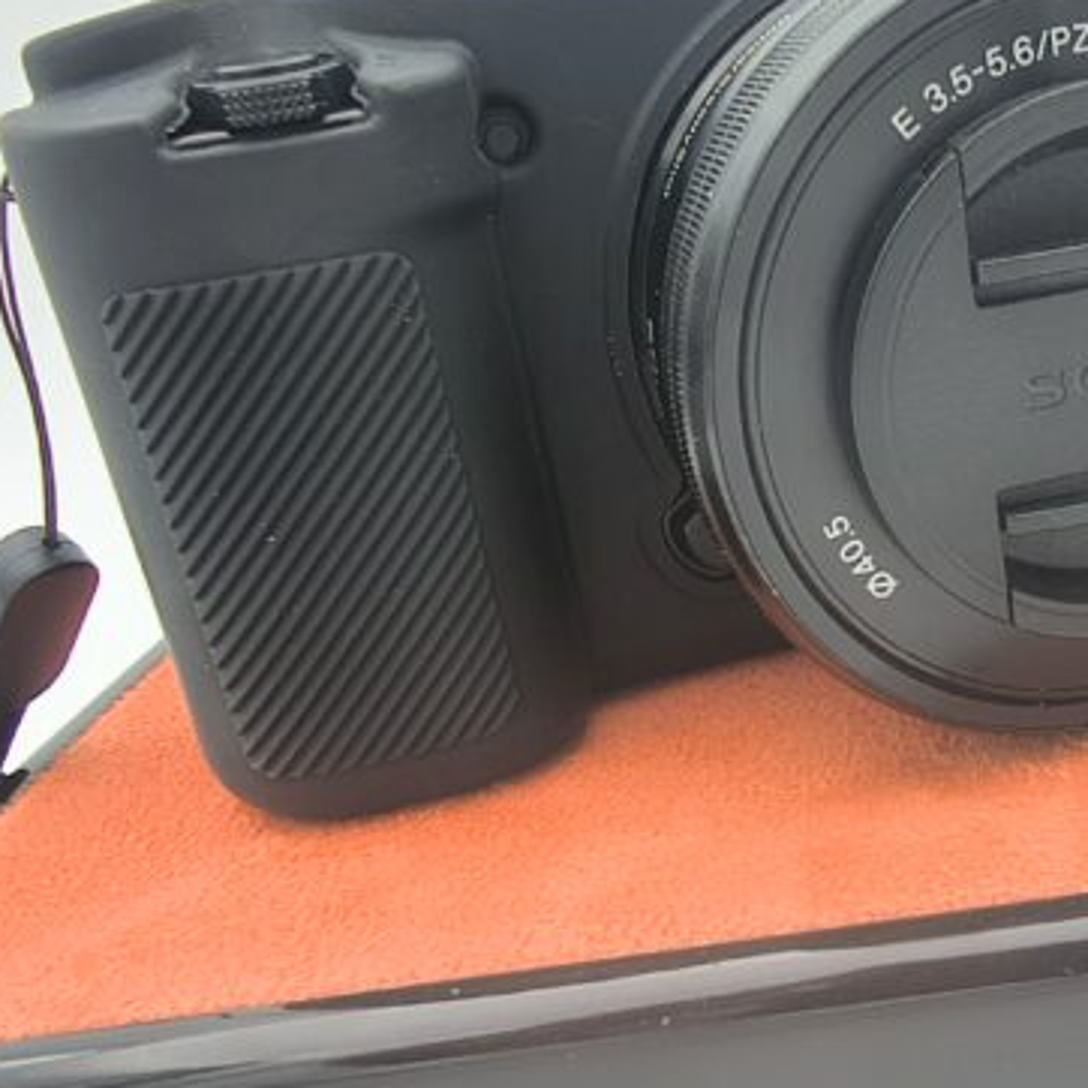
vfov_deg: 54.0
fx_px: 1067
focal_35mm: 30
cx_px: 655
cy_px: 546
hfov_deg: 53.6
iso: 150
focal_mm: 1.83
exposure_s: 1/50
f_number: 2
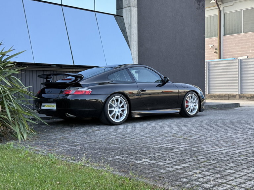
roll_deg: +0.4
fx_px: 352
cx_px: 127
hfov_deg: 39.7
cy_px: 95
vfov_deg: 30.3
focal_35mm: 48
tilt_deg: -0.1
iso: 64
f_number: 1.78
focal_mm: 6.76
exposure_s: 1/447
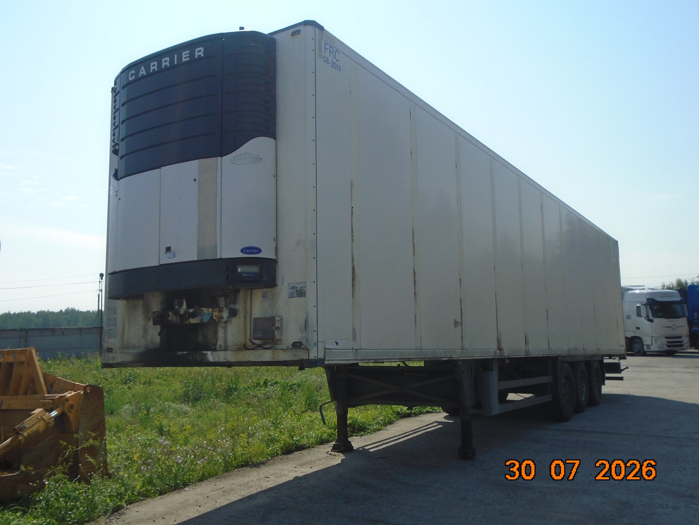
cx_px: 350
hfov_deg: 58.3
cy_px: 262
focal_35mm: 31
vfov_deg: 45.4
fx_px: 626
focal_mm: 5.5
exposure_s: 1/250
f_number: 8.8
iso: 100
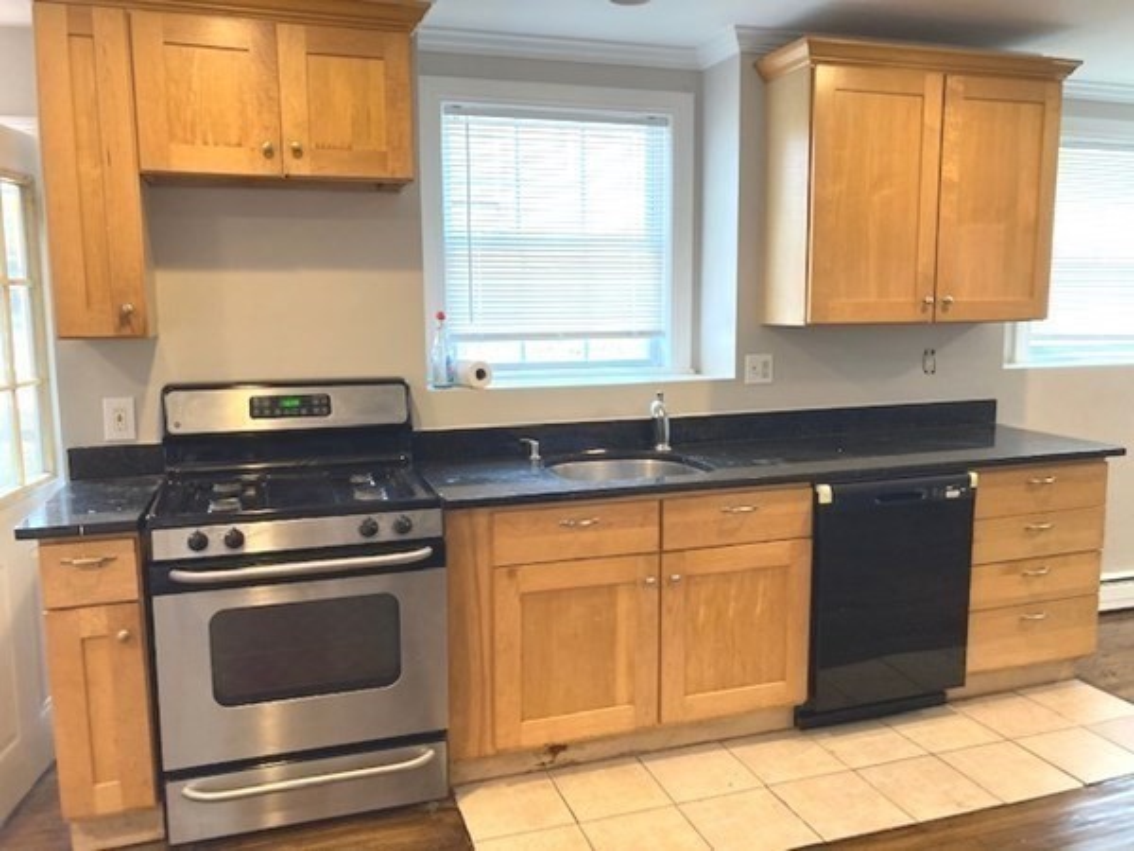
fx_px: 917
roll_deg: +0.3
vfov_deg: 49.7
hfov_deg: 63.4
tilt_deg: -6.3
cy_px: 426
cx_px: 567
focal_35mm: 28
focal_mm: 3.99
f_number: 1.8
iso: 125
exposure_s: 1/60
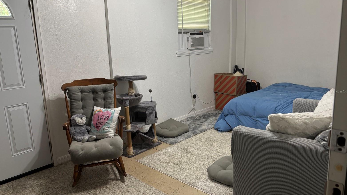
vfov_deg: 40.2
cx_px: 174
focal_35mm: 29
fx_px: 267
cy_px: 92
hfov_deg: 66.1
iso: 160
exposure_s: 1/60
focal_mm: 5.96
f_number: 1.6
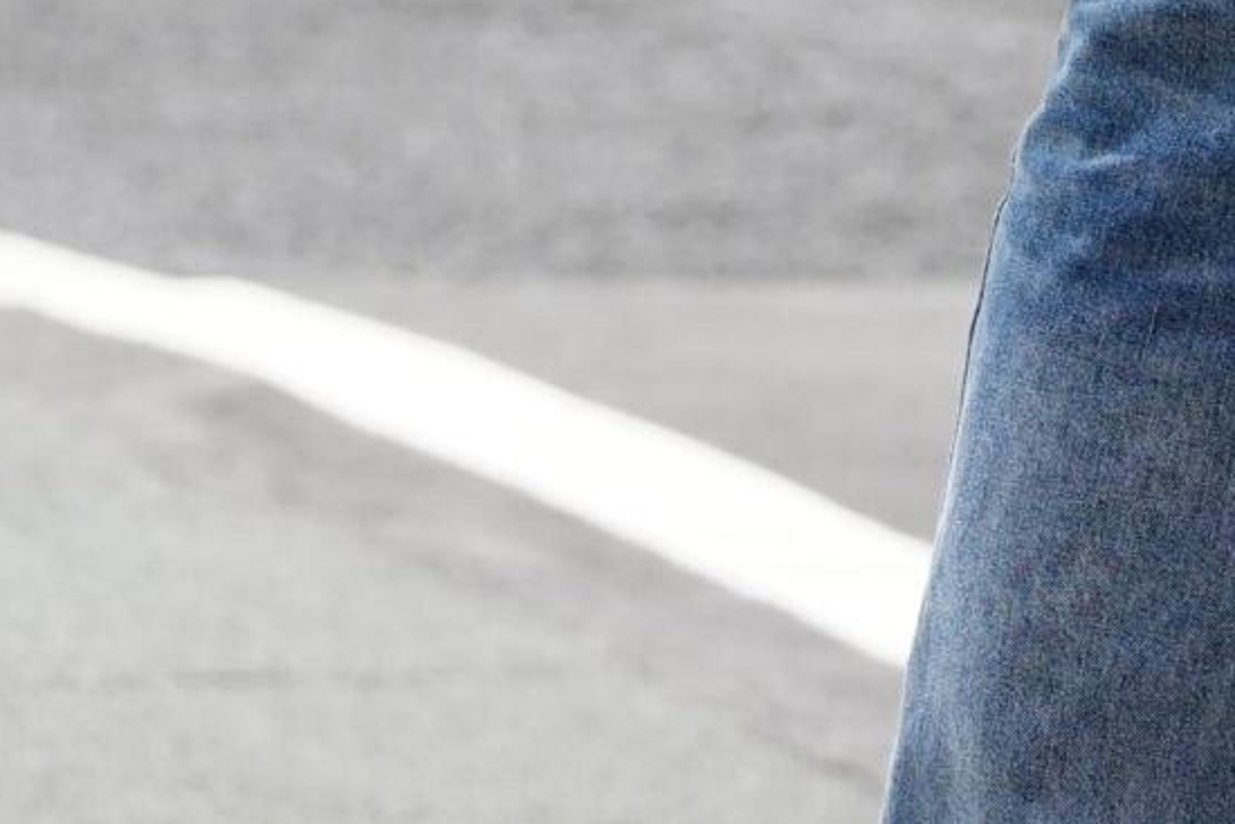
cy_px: -610
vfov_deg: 2.3
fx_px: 20759
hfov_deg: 3.4
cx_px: 555
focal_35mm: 605
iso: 800
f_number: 5.6
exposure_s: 1/1250
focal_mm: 130
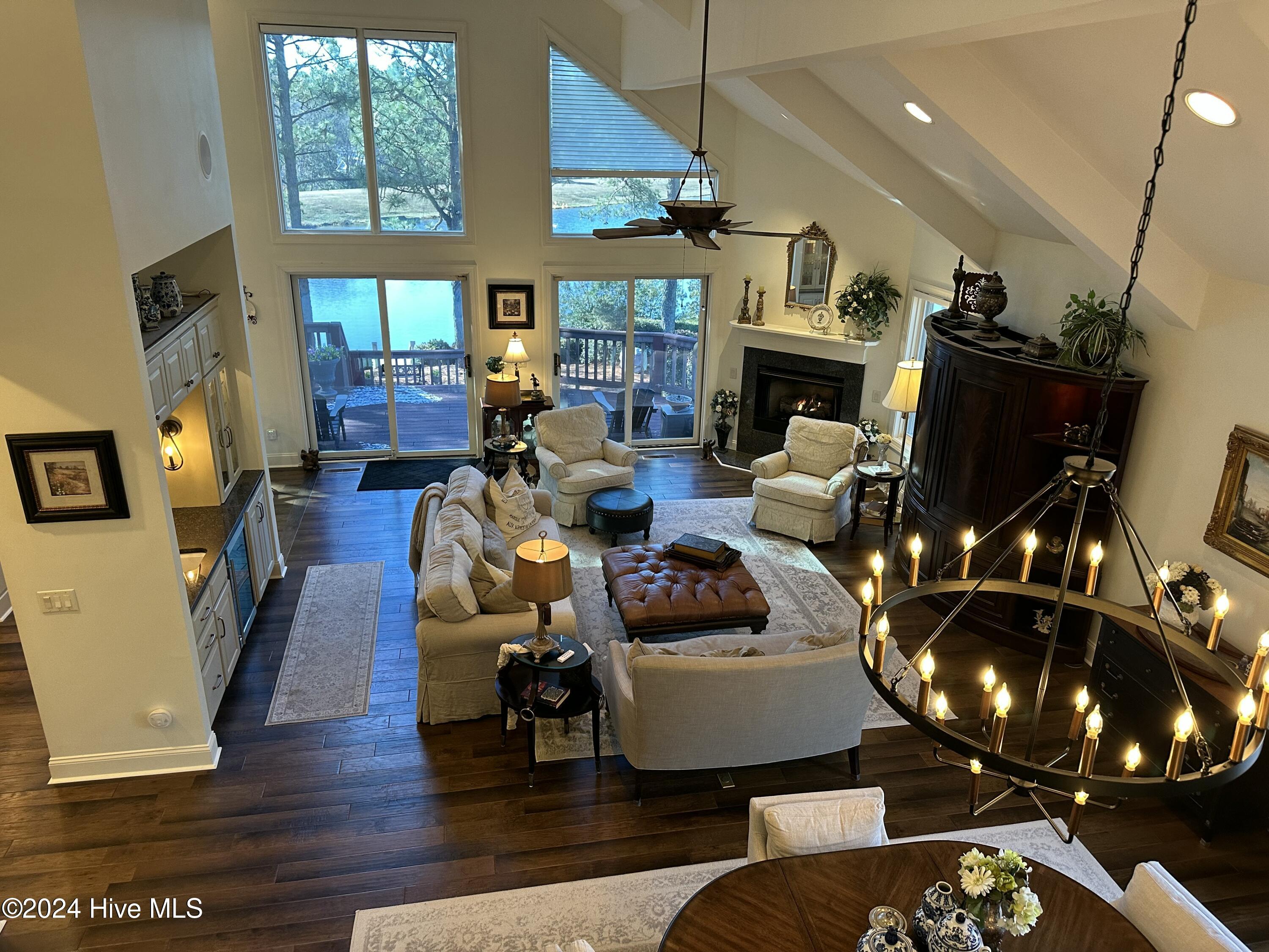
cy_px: 476
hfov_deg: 71.6
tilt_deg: -20.7
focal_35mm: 24
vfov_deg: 56.8
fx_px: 880
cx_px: 634
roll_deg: -1.9
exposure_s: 1/120
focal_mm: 6.86
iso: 200
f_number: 1.78
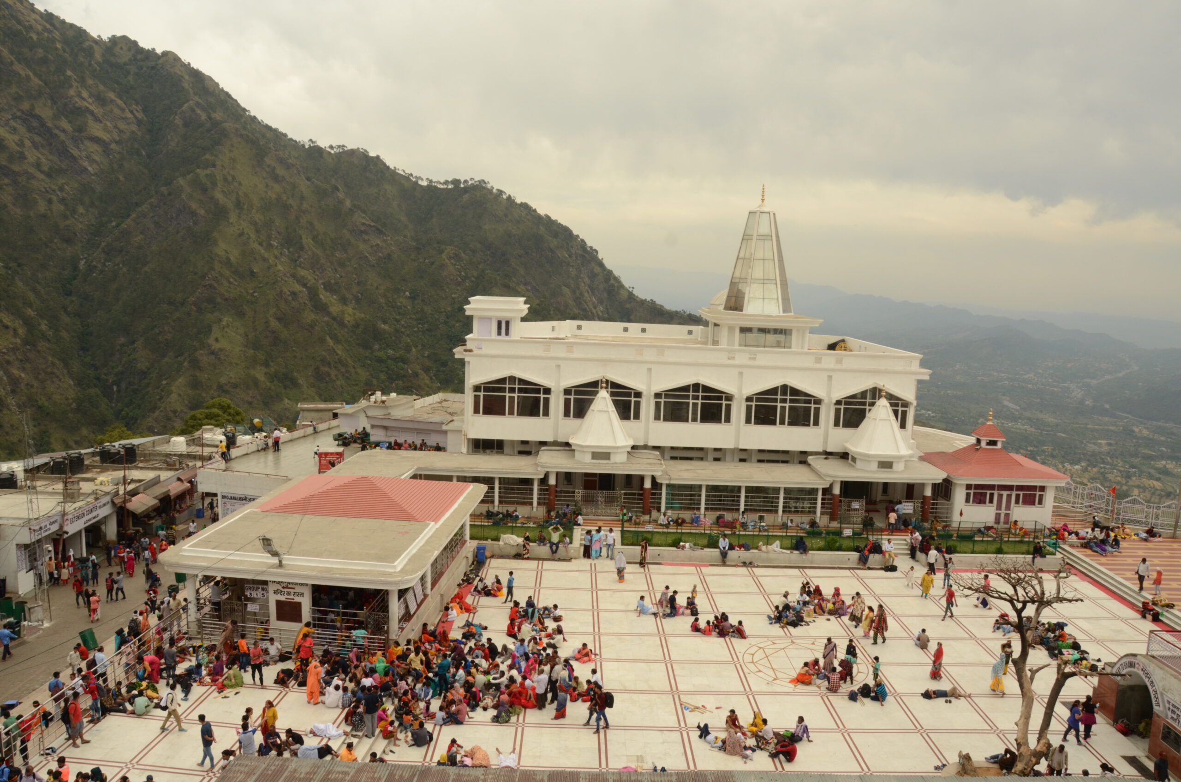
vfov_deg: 47.7
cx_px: 590
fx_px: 884
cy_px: 391
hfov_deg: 67.5
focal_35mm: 27
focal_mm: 18
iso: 400
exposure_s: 1/400
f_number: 11
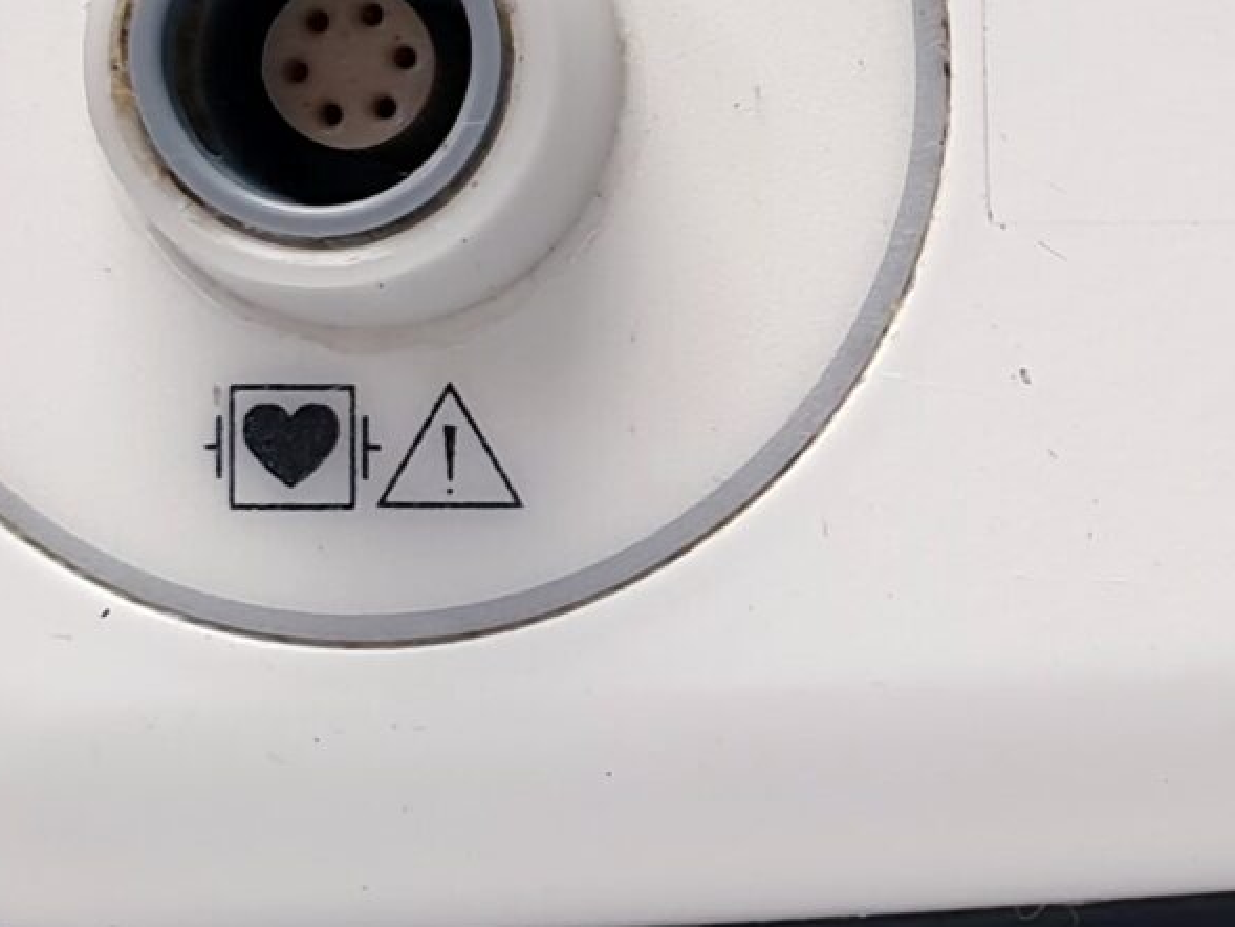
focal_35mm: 113
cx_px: 1520
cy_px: 499
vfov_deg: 13.1
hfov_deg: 16.6
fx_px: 4032
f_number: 2.4
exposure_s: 1/50
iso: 64
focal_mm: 4.3
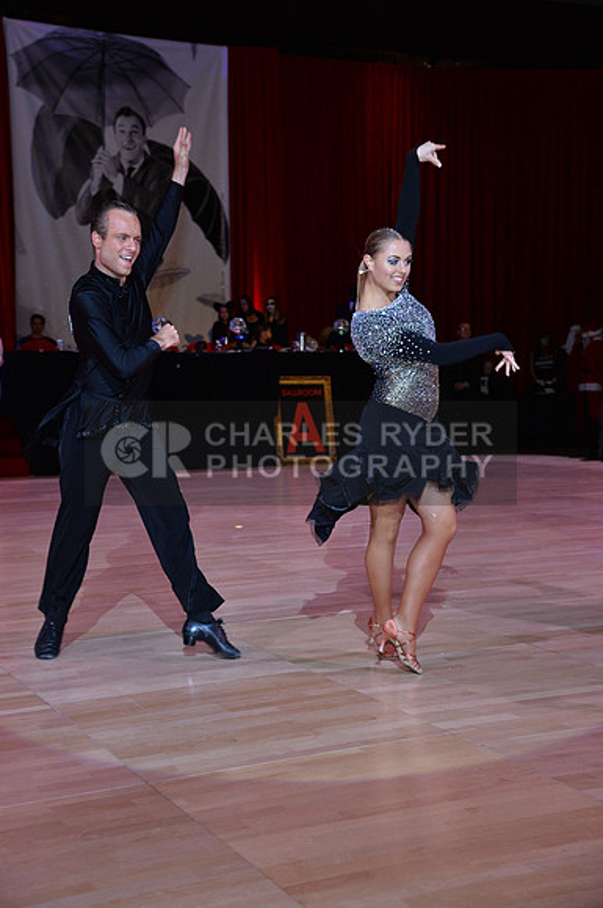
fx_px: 1310
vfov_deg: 38.2
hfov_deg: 25.9
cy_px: 454
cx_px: 302
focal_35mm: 52
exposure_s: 1/250
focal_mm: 52
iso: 1600
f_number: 5
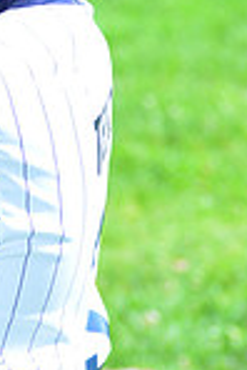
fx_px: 5431
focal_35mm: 529
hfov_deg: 2.6
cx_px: -91
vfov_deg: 3.9
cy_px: -150
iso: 200
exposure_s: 1/200
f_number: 8
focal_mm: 135
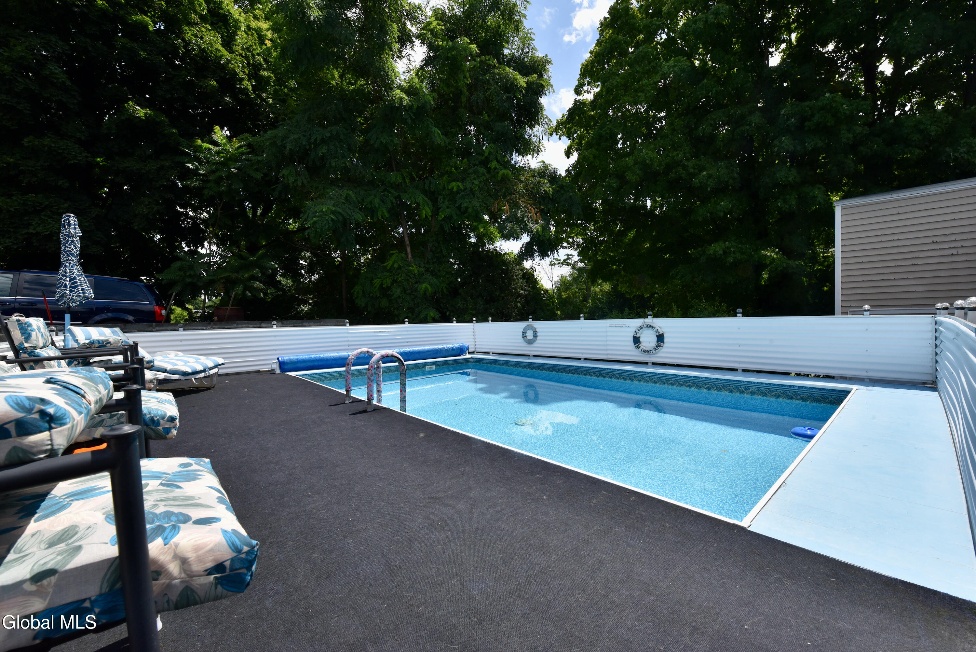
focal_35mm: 14
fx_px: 380
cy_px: 326
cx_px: 488
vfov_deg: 81.3
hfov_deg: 104.2
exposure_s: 1/800
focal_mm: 14
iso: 800
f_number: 14
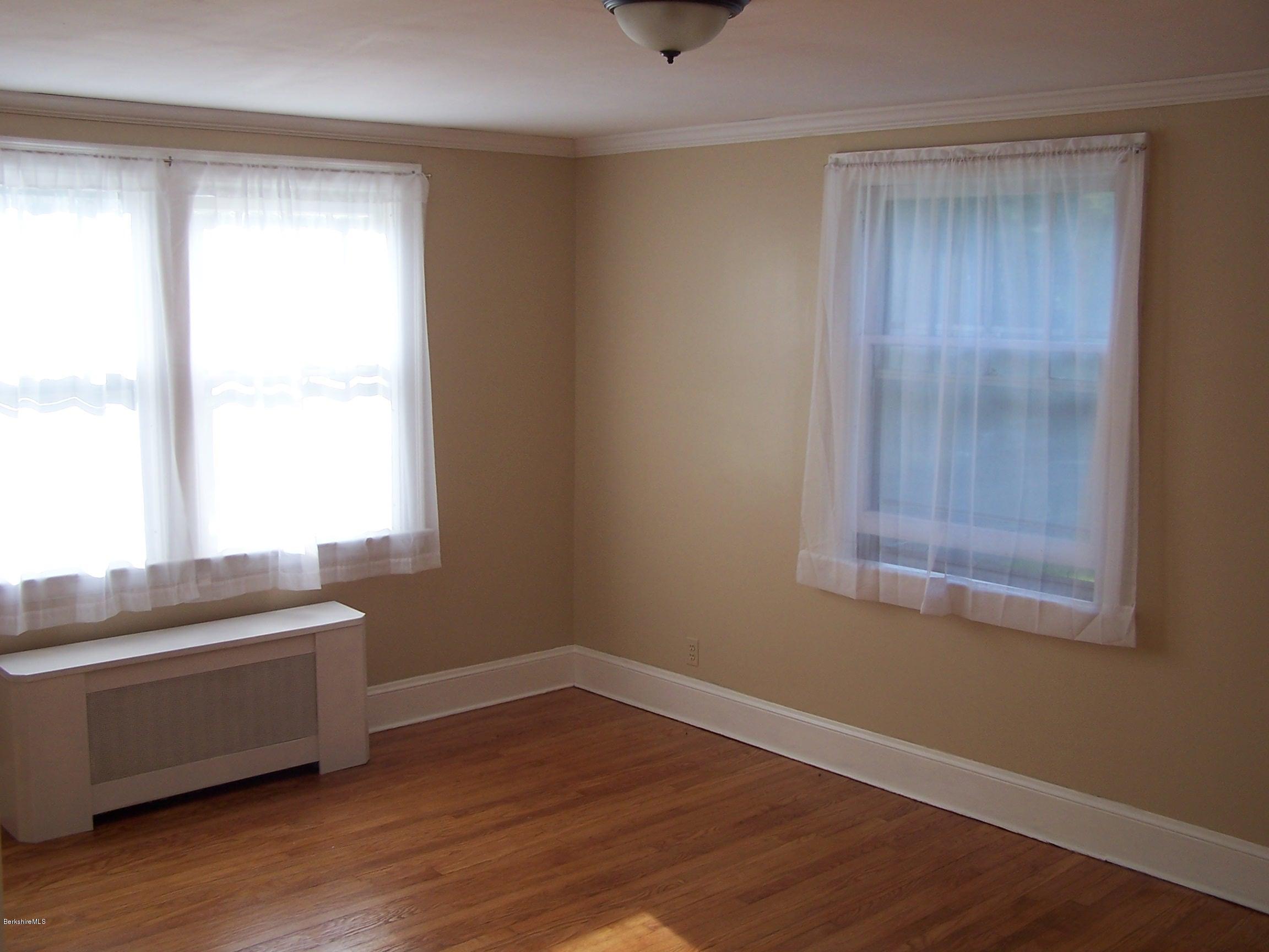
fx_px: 1393
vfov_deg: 37.7
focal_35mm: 38
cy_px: 476
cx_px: 634
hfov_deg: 49.0
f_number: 2.8
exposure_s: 1/180
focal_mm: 6.3
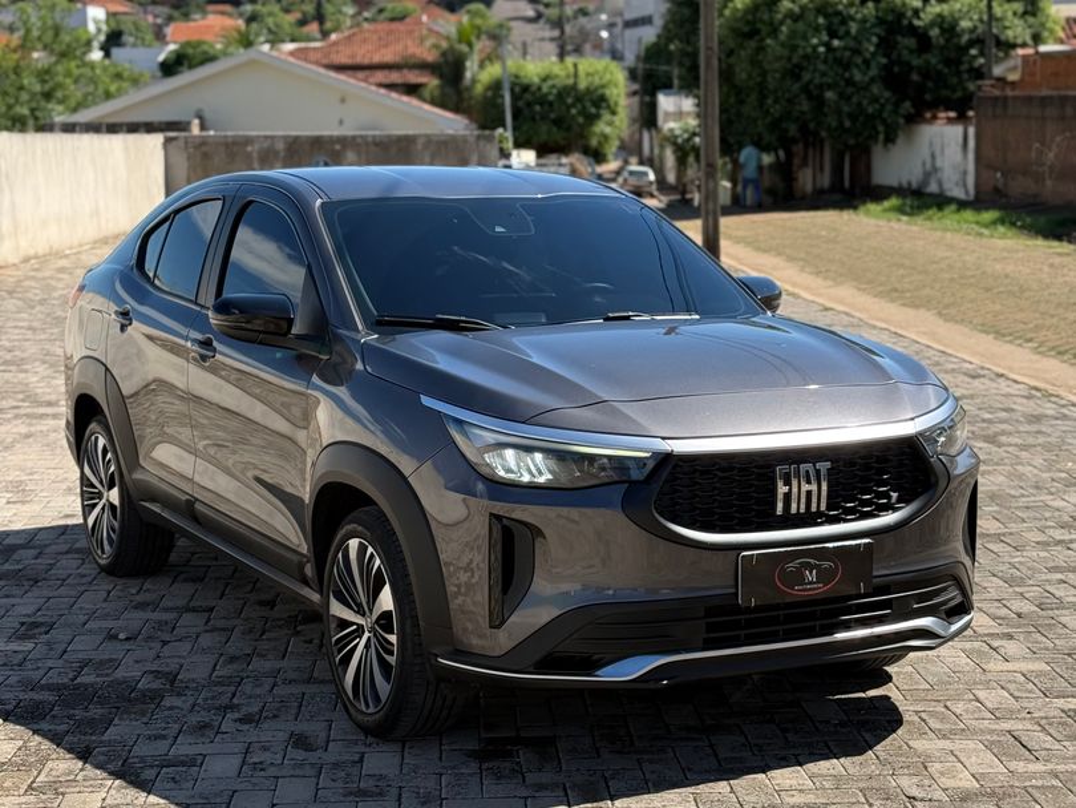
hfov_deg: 39.6
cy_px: 404
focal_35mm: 48
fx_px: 1492
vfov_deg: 30.3
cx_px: 538
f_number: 1.78
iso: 100
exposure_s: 1/2415
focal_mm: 6.76
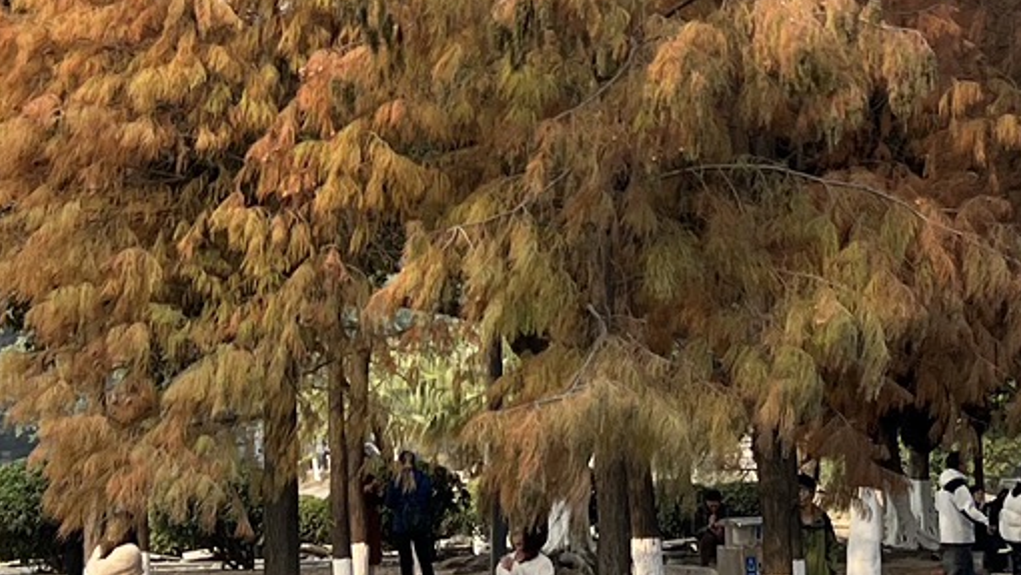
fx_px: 3005
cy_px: -196
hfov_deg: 19.3
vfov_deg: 10.6
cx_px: 398
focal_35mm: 111
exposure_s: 1/621
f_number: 1.5
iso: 50
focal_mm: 5.7
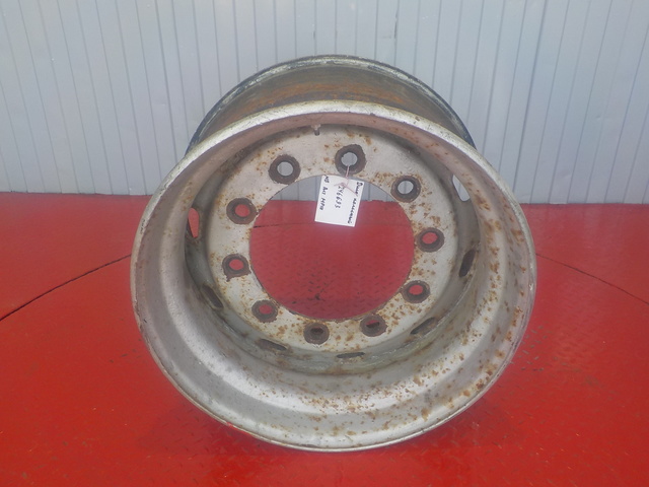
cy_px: 244
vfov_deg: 46.8
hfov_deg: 60.0
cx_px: 324
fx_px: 562
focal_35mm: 30
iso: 125
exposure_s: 1/50
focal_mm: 4.1
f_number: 3.3
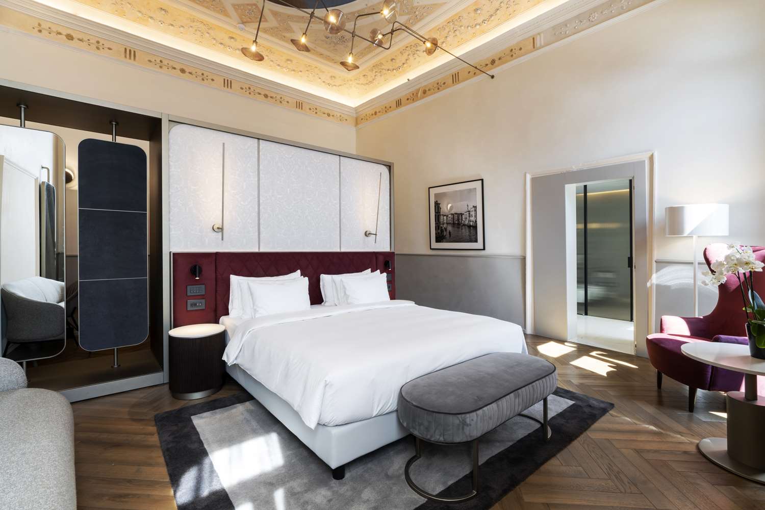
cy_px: 255
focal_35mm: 16
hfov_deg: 96.7
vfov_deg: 73.7
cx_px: 382
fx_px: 340
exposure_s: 1/4
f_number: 16
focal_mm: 16
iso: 100
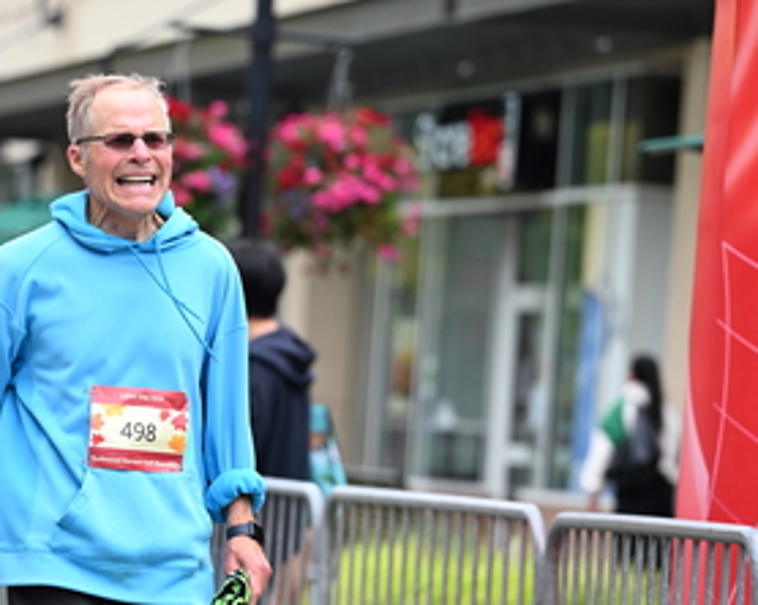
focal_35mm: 223
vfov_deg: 6.9
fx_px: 4999
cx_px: 260
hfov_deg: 8.7
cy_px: 313
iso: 640
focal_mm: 120
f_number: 2.8
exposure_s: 1/2000
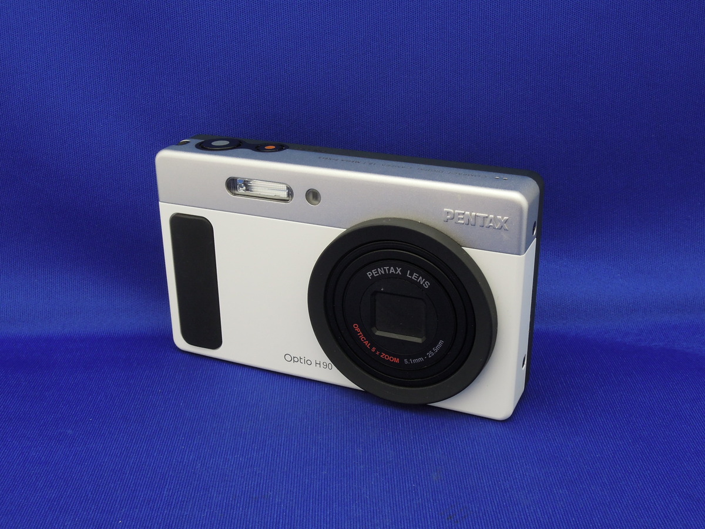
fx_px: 916
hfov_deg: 42.1
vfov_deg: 32.2
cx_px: 352
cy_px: 264
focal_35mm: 45
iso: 160
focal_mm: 8.1
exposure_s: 1/2.5
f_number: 8
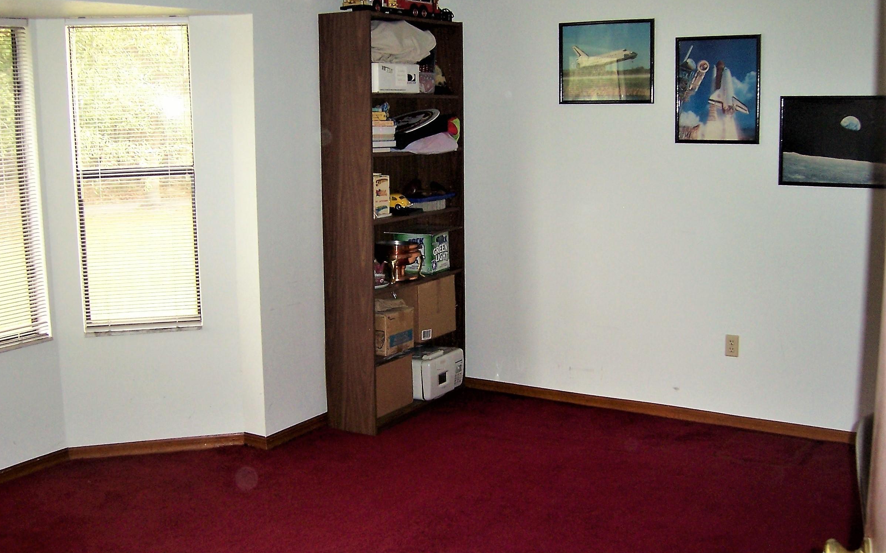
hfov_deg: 50.4
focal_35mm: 39
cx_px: 436
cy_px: 284
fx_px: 942
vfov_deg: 32.8
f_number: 3
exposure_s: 1/60
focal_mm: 6
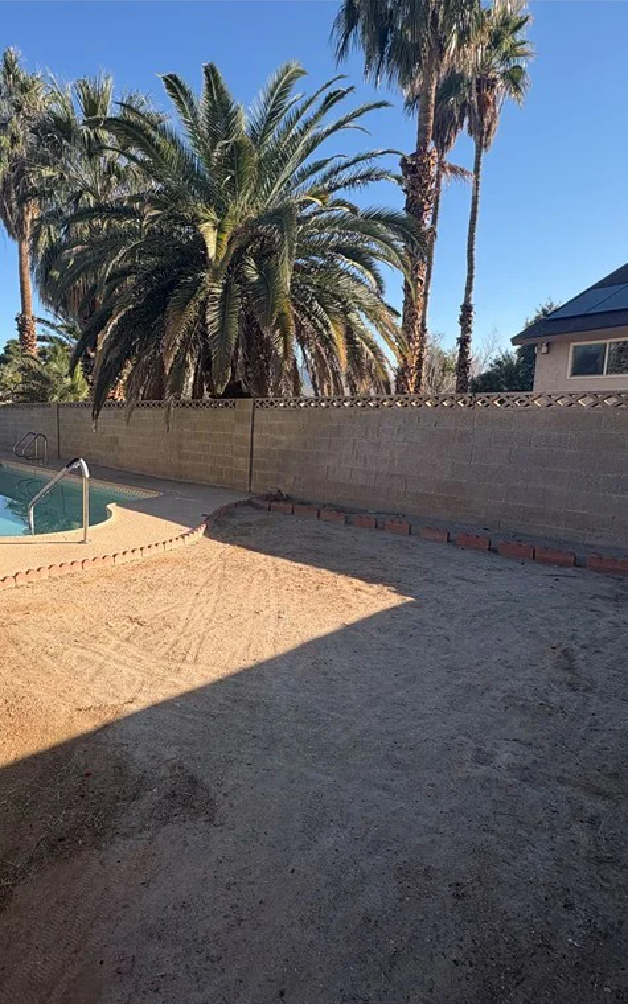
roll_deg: +1.4
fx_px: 548
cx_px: 190
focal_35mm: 20
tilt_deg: -10.2
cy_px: 506
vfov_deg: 85.1
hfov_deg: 57.8
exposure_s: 1/1034
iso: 50
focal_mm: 2.22
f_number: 2.2
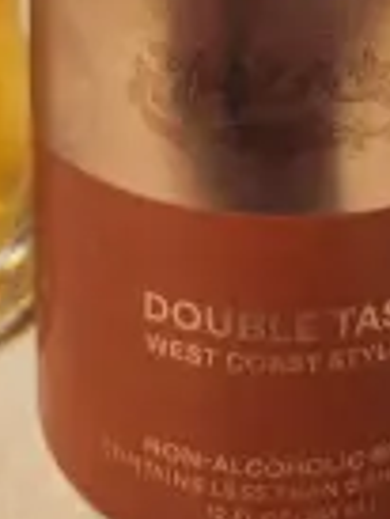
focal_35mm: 67
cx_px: 174
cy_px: -125
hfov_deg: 22.0
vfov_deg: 25.6
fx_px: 1005
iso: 640
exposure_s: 1/120
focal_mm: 5.4
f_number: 1.8
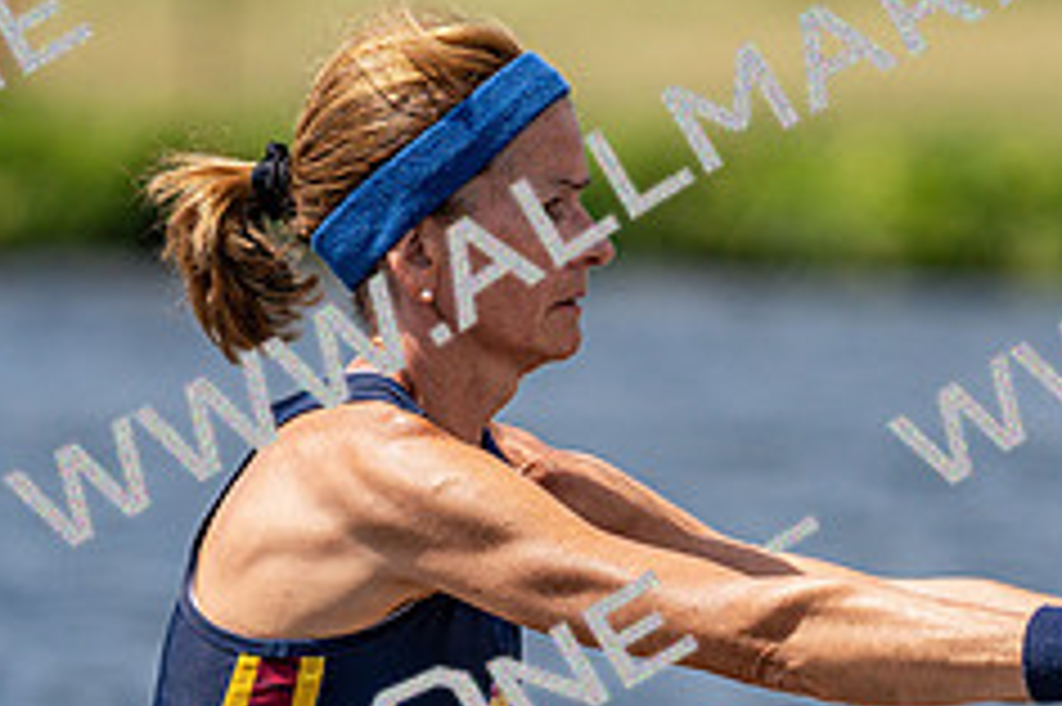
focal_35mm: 1010
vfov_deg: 1.4
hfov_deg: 2.0
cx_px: 562
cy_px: 560
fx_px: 29773
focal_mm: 411
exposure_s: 1/2000
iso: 250
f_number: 6.3
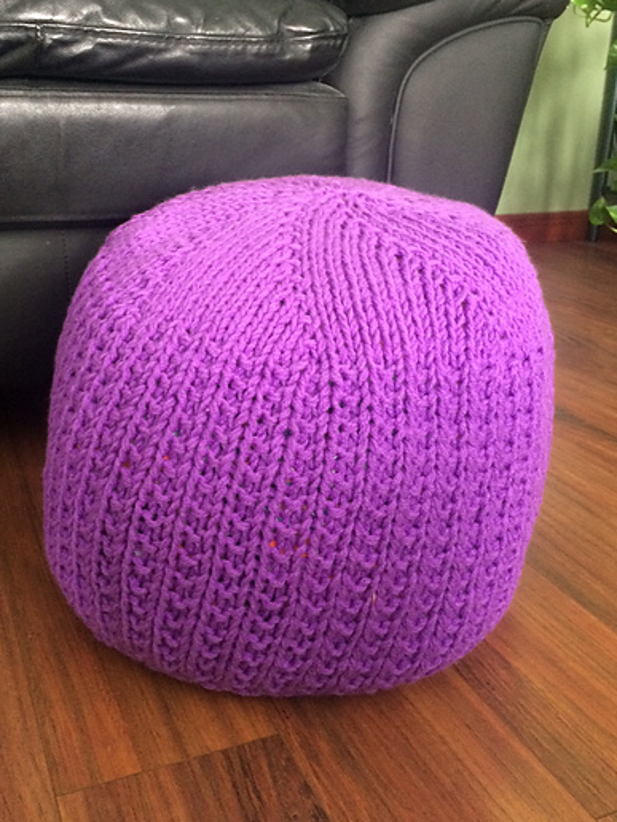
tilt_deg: -17.4
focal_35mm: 36
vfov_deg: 51.1
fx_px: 856
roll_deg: -1.0
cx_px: 258
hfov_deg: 39.5
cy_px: 335
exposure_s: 1/17
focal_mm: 4.15
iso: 250
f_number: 2.2
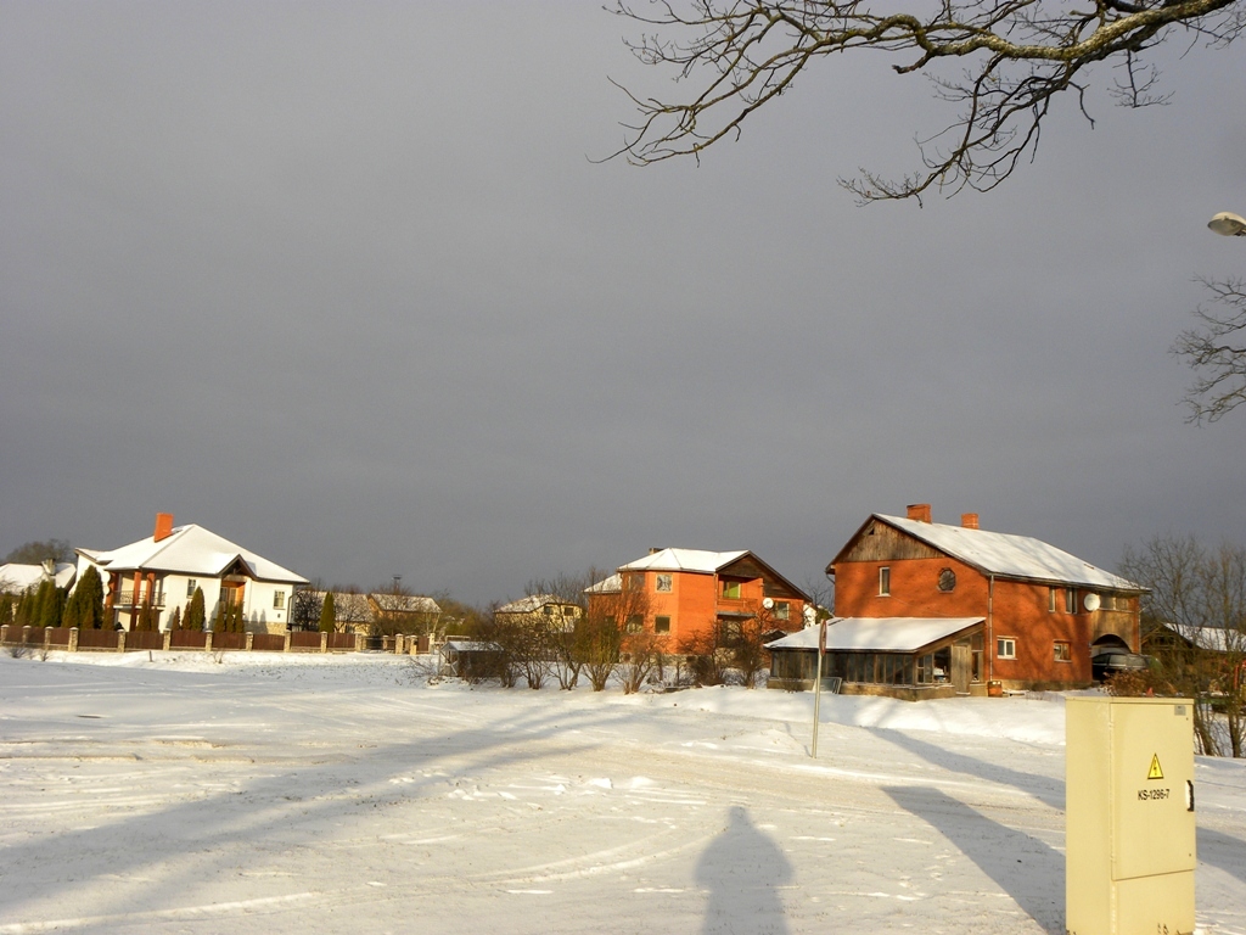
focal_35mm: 33
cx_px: 623
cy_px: 468
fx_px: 1188
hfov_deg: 55.4
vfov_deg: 42.9
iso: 64
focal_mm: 5.9
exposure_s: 1/212
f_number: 4.5
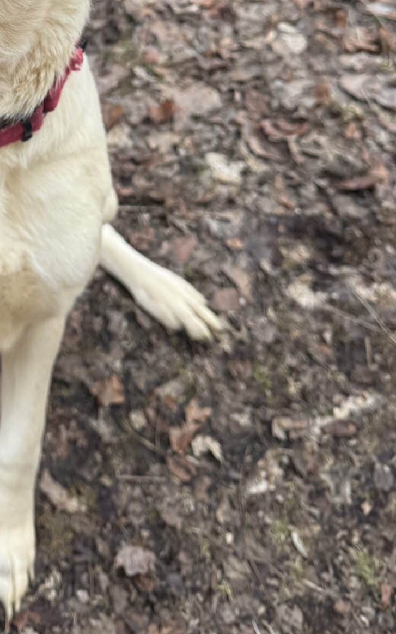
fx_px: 967
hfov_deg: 22.0
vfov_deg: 33.5
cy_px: 17
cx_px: -32
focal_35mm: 56
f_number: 1.78
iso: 64
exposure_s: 1/121
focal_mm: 6.76
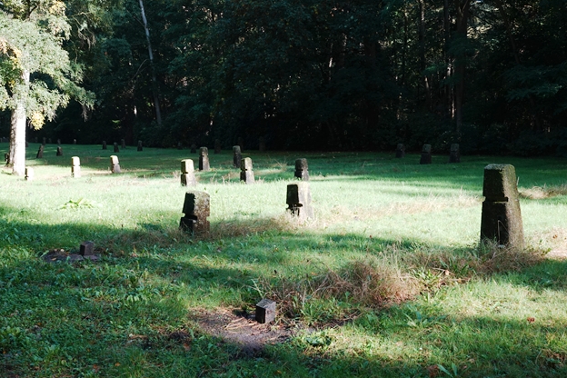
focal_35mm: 40
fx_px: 630
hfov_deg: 48.5
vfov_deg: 33.4
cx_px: 277
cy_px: 186
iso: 100
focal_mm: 14.16
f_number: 5.6
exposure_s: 1/50
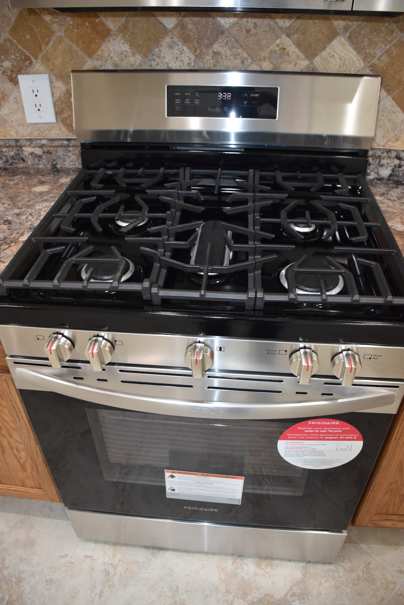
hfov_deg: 47.9
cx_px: 202
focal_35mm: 27
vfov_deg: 67.4
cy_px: 302
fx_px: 454
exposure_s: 1/80
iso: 800
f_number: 4.5
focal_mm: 18
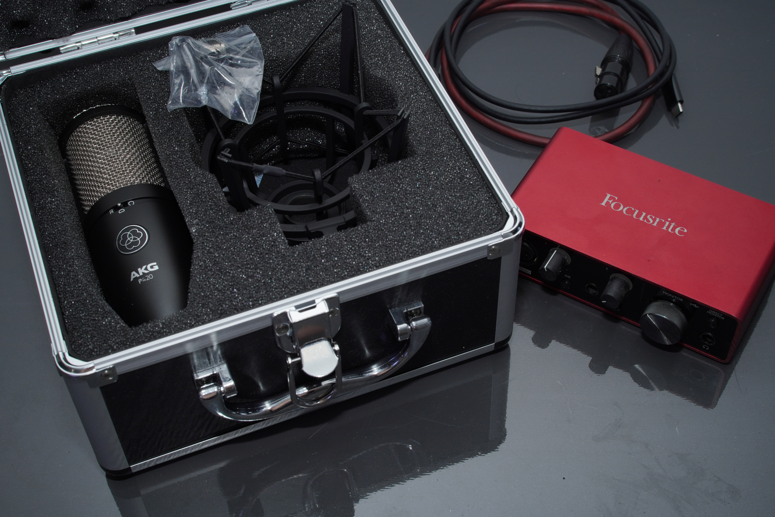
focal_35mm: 52
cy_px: 258
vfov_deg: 25.8
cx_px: 388
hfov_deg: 37.9
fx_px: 1130
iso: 250
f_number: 9
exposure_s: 1/160
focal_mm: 35
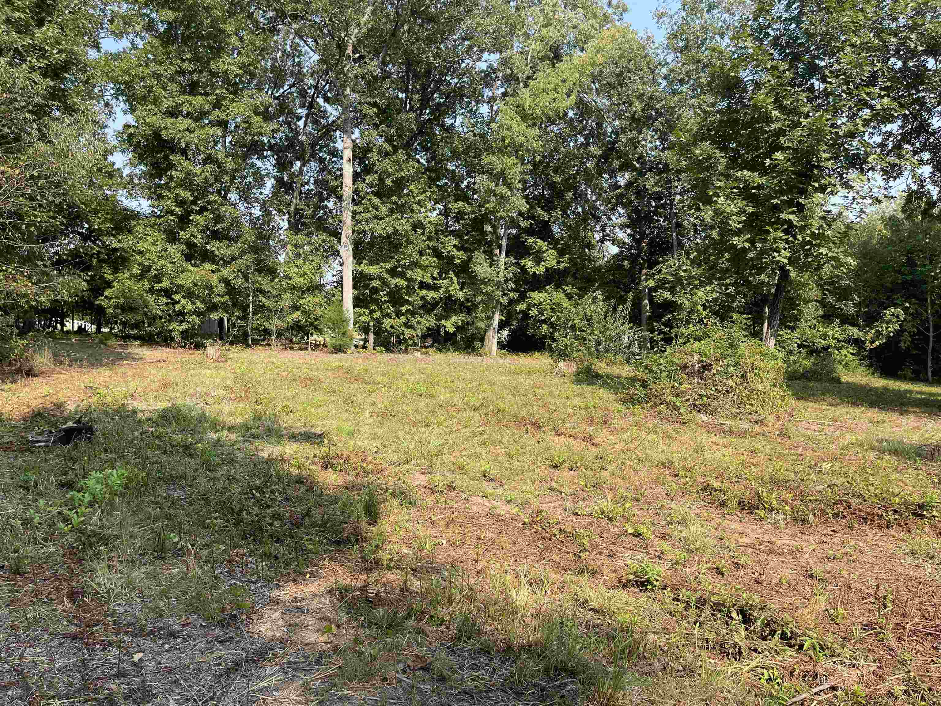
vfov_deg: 53.1
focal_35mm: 26
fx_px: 707
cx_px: 470
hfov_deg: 67.3
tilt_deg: -3.8
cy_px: 353
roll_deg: -0.3
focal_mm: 5.1
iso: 32
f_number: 1.6
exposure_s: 1/985
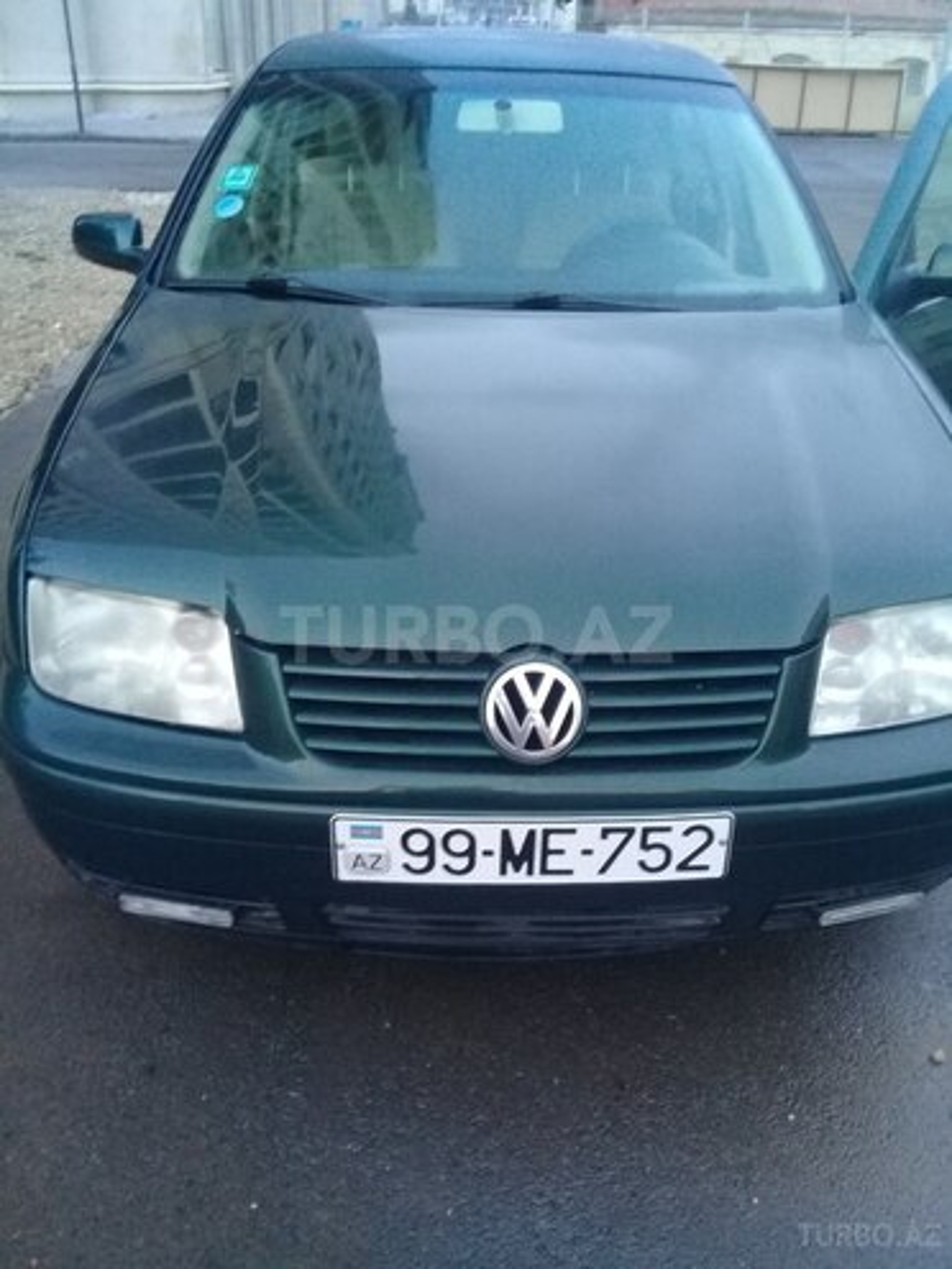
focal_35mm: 31
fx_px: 1137
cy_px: 634
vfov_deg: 58.4
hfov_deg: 45.4
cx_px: 476
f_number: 2.2
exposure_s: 1/20
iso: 200
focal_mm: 3.3
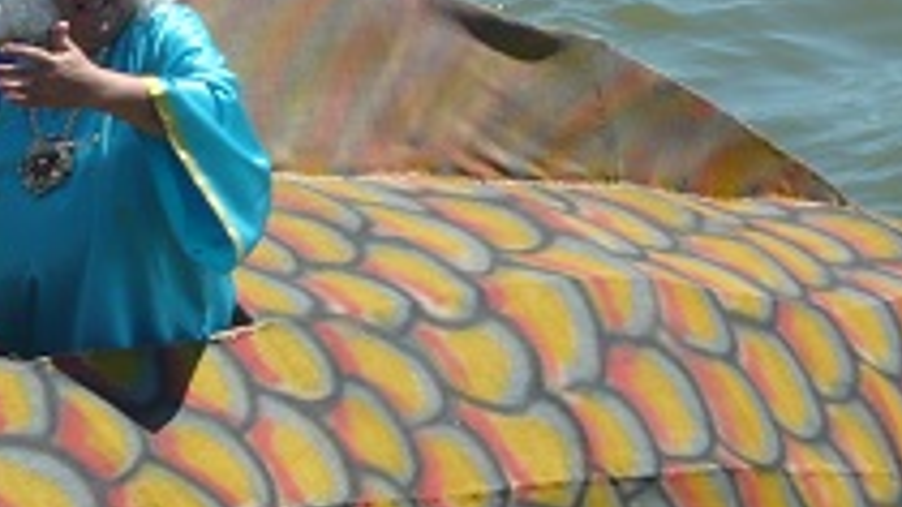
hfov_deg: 6.3
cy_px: 254
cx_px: 163
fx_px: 8130
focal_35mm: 340
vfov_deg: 3.6
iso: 100
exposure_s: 1/400
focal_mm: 16.5
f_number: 5.1
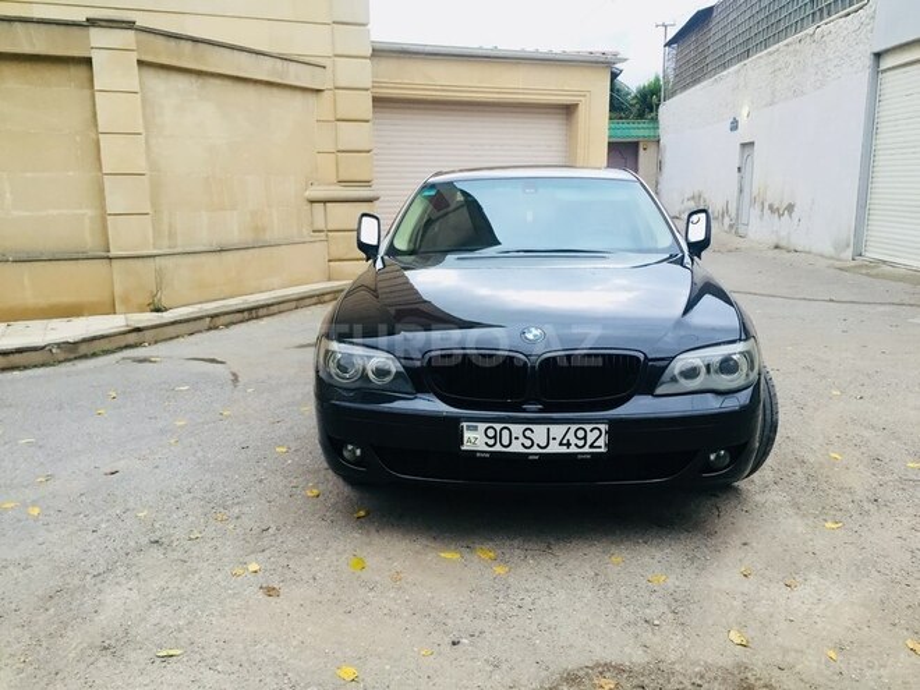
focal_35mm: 29
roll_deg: +0.7
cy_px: 345
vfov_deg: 48.2
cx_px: 460
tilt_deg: -11.3
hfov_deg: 61.7
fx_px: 771
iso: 100
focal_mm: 4.15
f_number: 2.2
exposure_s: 1/33
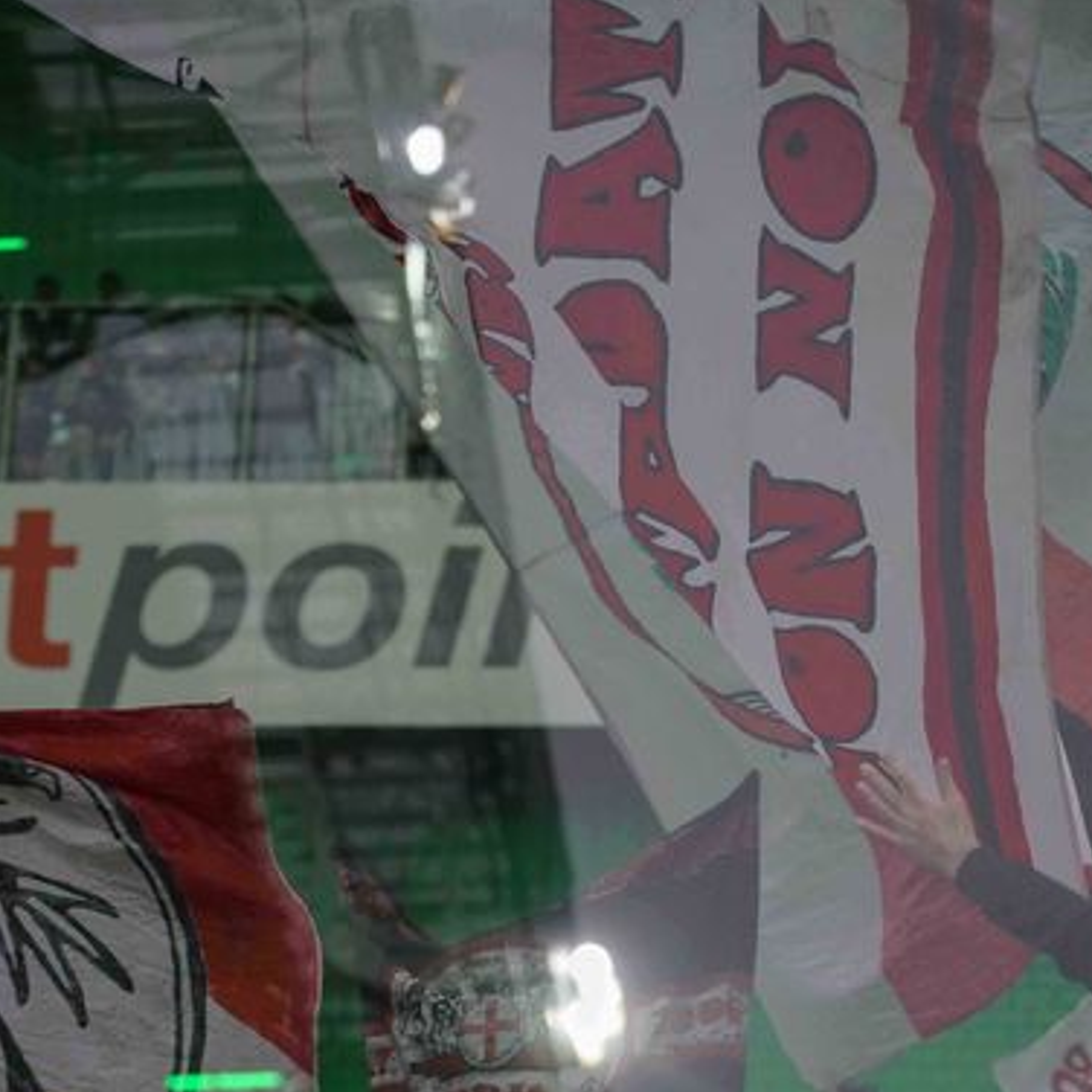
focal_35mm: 174
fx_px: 6210
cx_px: 433
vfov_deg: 9.9
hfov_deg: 10.0
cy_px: 1228
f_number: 2.8
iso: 2500
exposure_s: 1/1250
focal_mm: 90
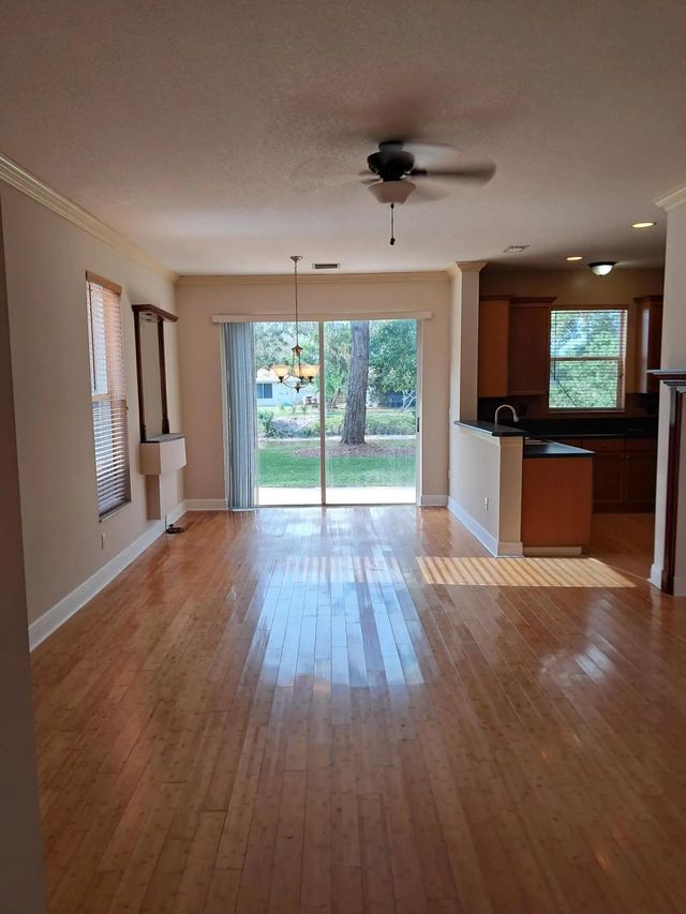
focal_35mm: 27
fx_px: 713
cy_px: 457
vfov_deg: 65.3
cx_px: 343
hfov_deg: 51.4
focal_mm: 4
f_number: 1.8
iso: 50
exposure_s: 1/50
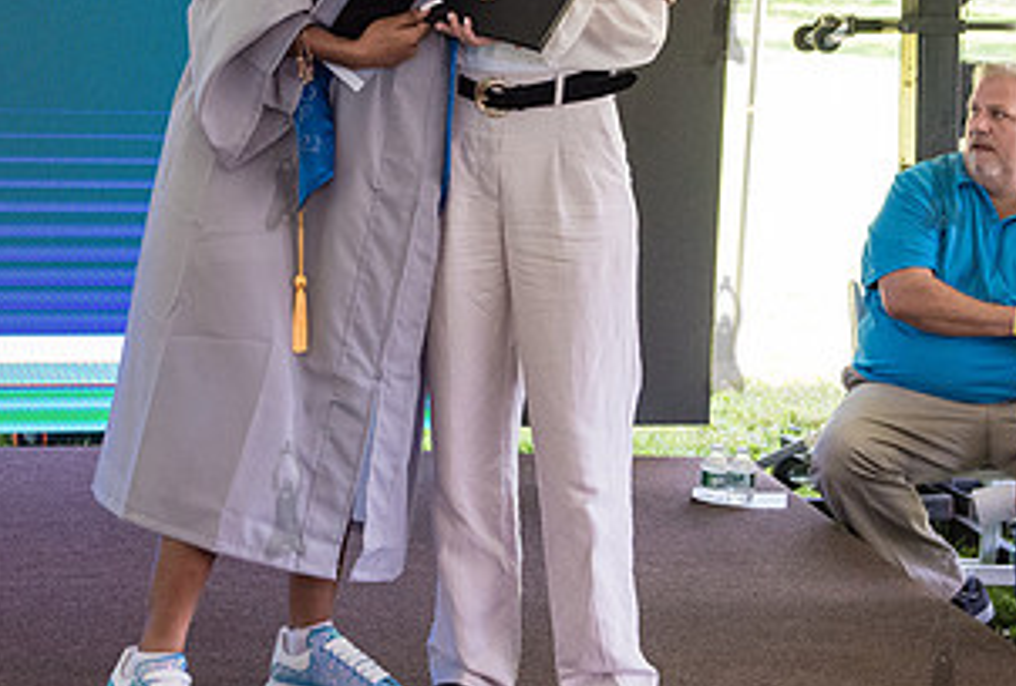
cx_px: 398
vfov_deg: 16.8
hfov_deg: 24.9
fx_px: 2295
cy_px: 102
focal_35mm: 81
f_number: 4
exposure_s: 1/800
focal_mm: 38
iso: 2500
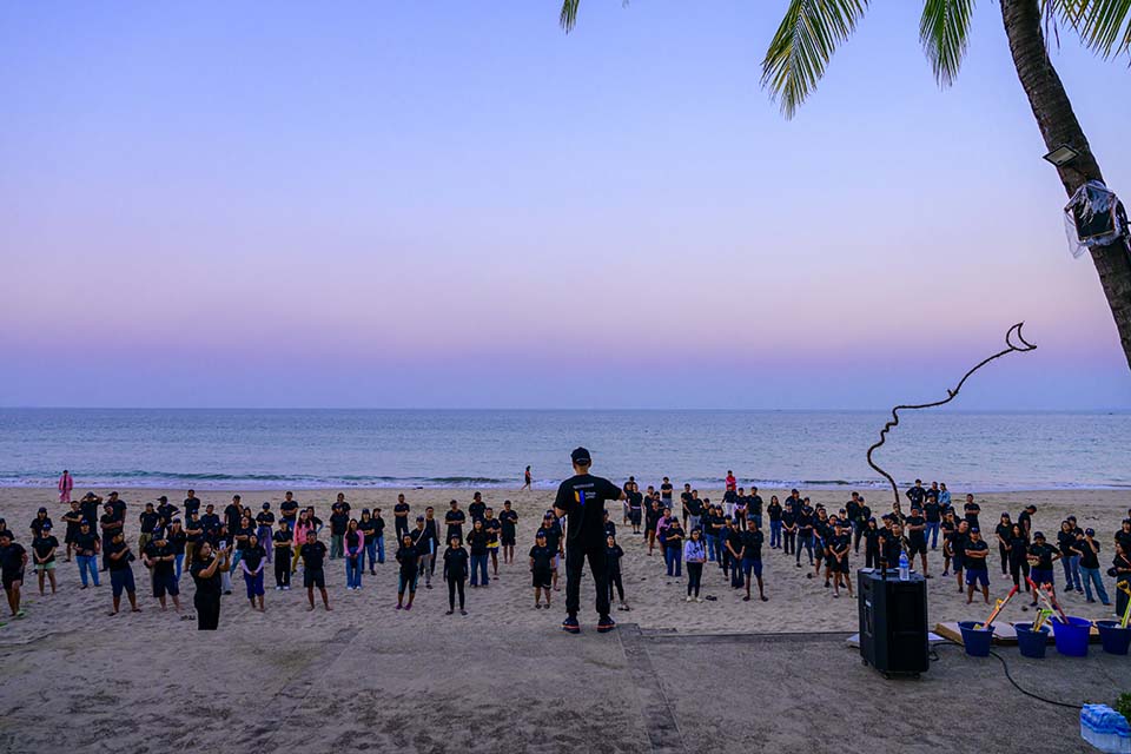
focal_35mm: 24
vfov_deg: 53.1
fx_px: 754
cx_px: 566
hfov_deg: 73.7
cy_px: 377
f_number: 5
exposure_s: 1/200
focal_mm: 24
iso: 400
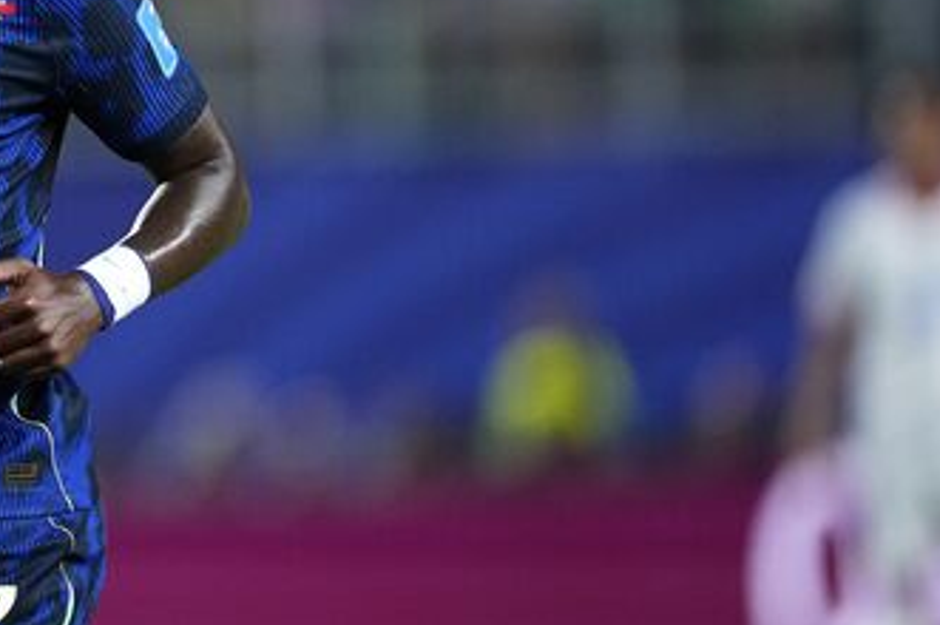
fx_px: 29398
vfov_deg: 1.2
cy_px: -27
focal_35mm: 1127
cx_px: -213
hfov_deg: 1.8
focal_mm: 400
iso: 3200
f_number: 2.8
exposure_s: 1/2000
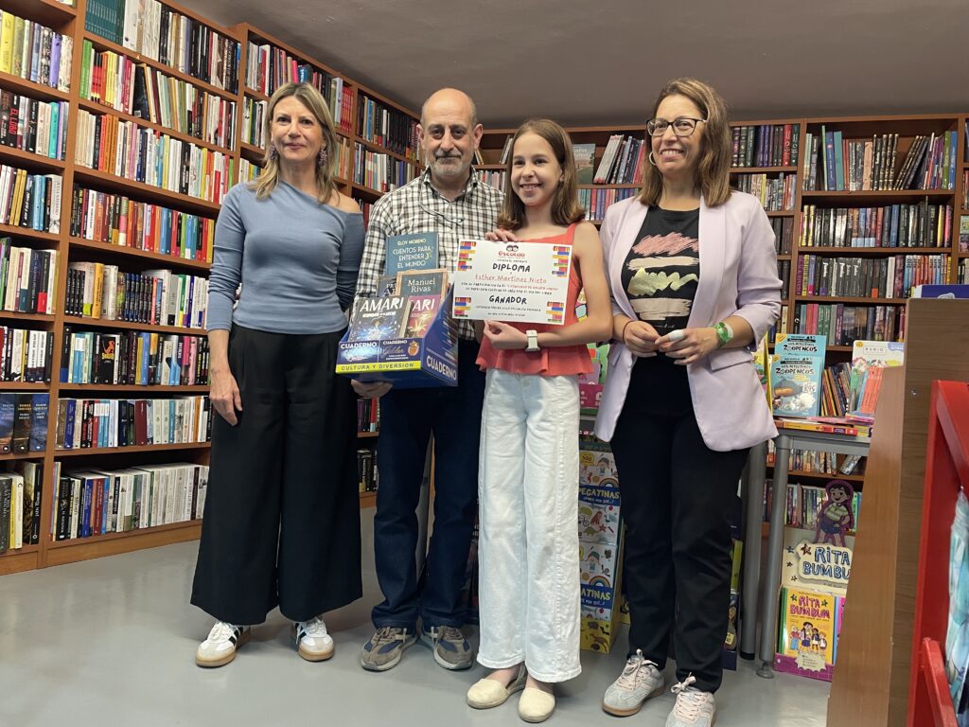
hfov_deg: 67.3
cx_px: 484
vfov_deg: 53.1
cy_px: 364
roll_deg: -3.7
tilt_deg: +0.9
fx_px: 728
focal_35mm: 26
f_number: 1.6
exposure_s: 1/50
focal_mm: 4.2
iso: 160
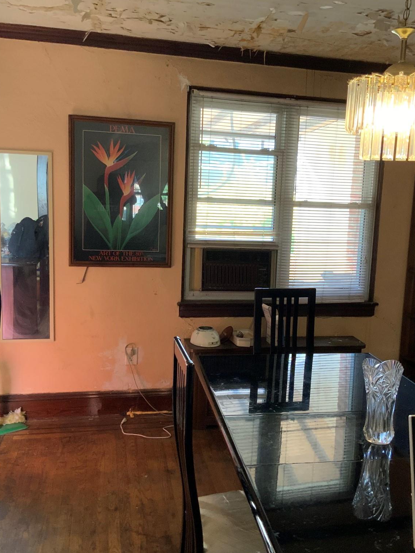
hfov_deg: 36.6
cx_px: 257
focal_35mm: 39
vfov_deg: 47.9
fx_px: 623
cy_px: 277
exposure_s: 1/60
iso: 200
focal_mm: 3
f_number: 1.8
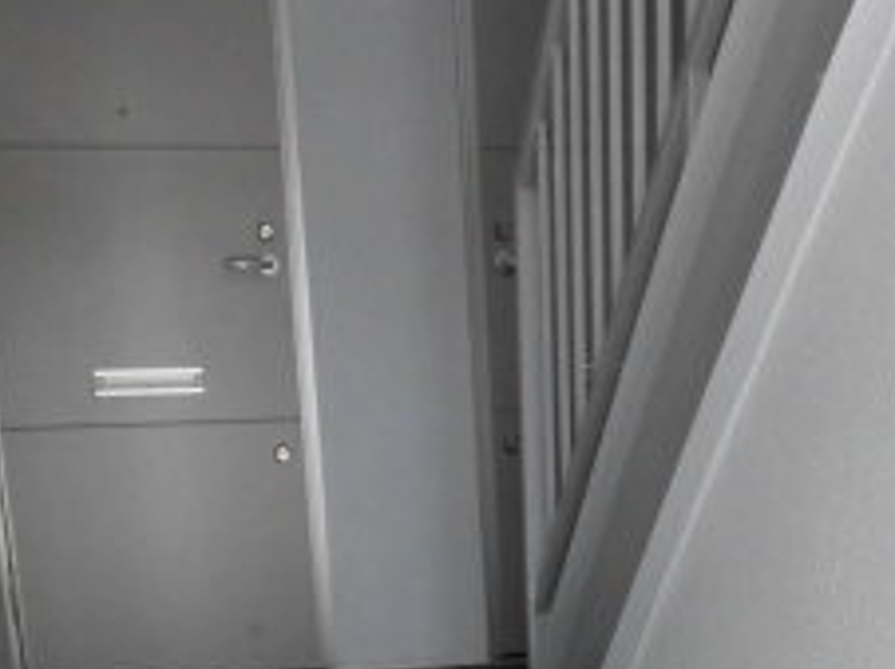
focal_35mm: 68
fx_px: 1756
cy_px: 910
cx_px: 780
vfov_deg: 19.6
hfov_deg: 27.7
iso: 160
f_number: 3.1
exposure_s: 1/60
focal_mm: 4.3
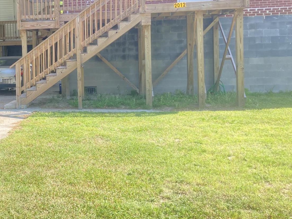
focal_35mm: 51
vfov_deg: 28.3
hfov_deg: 35.4
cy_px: 68
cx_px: 31
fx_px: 430
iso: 20
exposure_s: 1/302
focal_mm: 3.99
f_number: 1.8
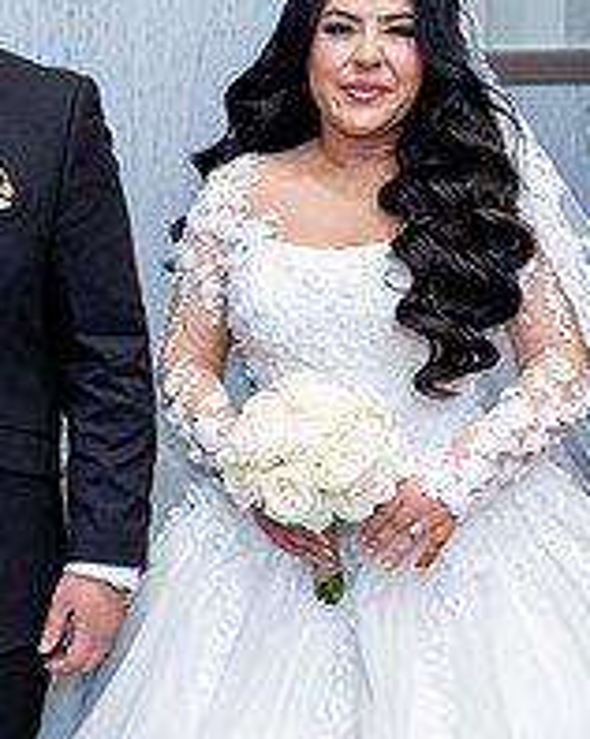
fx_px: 1683
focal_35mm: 77
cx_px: -112
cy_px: 327
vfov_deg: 24.8
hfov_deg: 18.8
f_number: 2.8
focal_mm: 28
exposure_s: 1/160
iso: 1000
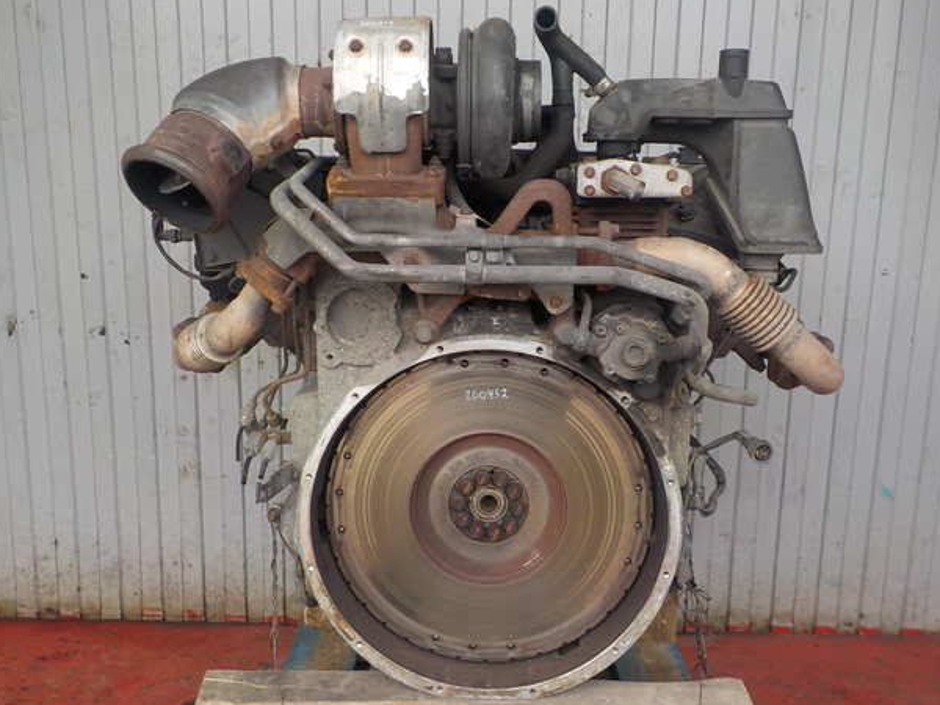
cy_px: 346
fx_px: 869
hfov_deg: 56.8
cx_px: 468
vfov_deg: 44.2
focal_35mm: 32
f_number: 3.3
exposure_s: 1/100
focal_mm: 4.1
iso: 125
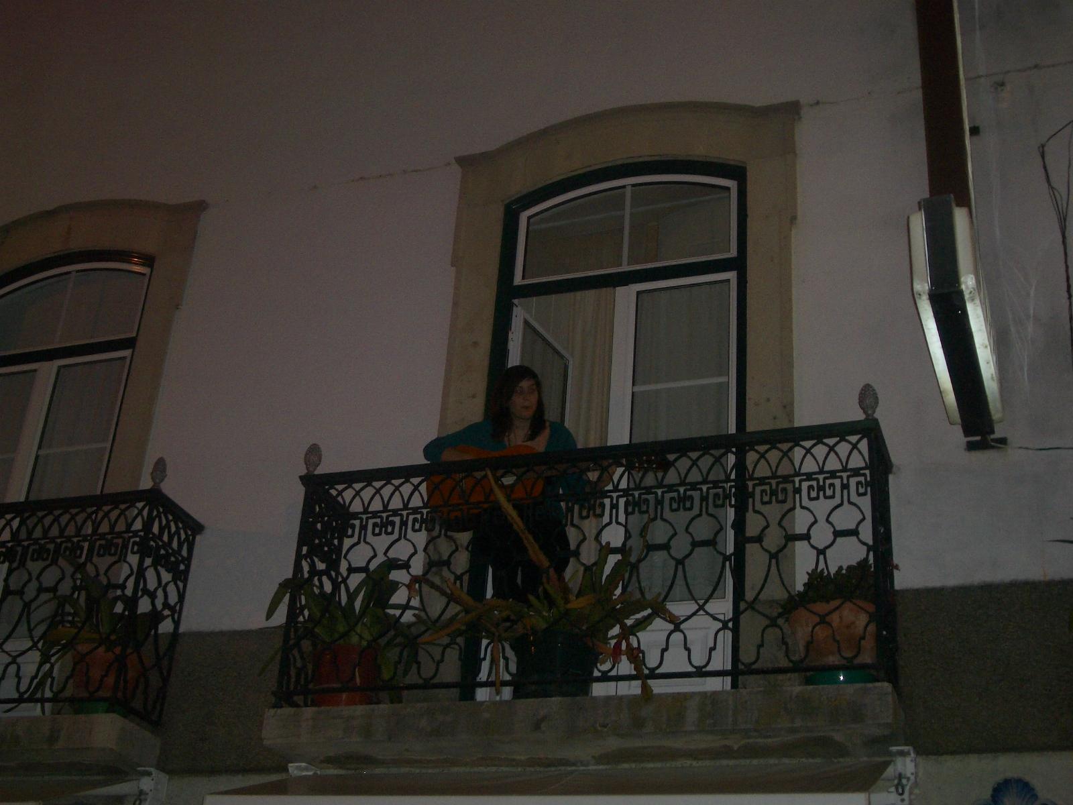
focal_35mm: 49
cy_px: 402
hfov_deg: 38.9
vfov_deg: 29.7
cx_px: 536
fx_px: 1519
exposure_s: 1/60
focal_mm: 8.2
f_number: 3.1
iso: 100
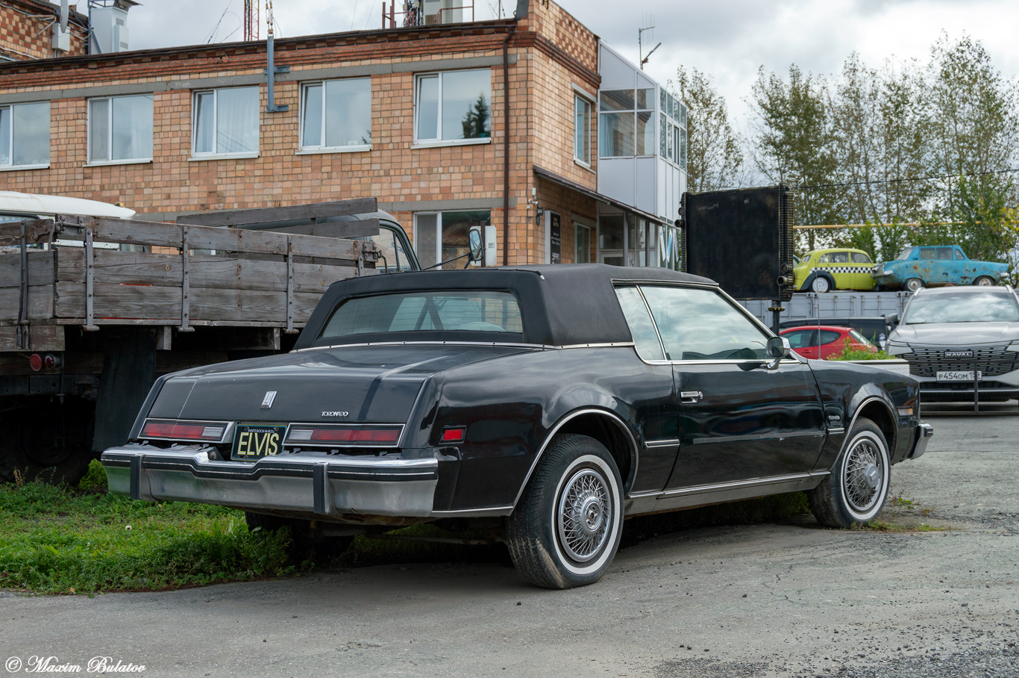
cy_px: 339
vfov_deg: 28.9
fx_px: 1315
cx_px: 510
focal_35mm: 46
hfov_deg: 42.4
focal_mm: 31
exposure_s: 1/400
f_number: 7.1
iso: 200
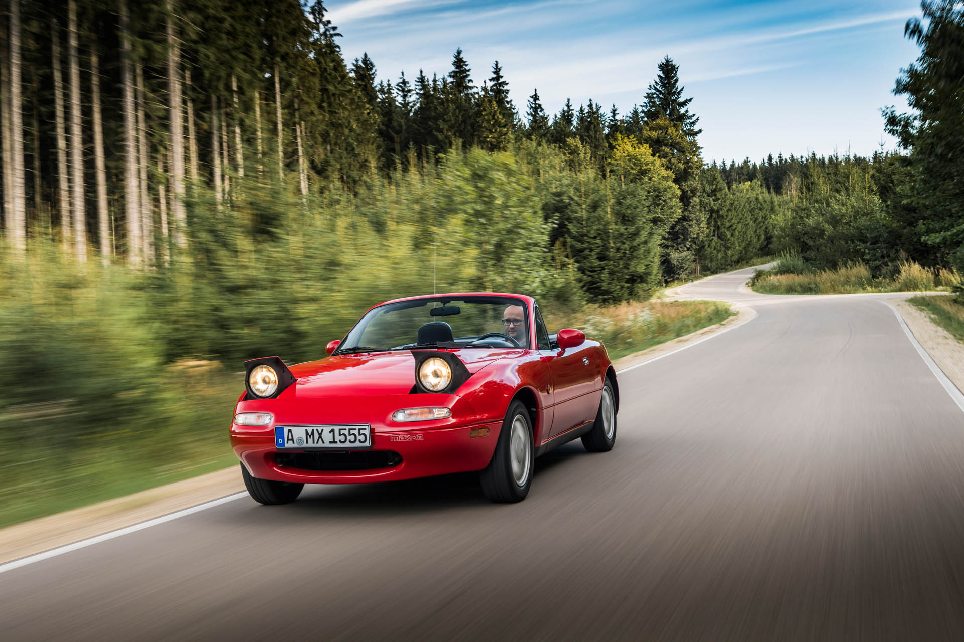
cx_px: 482
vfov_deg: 30.5
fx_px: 1178
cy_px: 321
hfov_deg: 44.5
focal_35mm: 44
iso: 100
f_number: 9
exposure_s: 1/20
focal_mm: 44
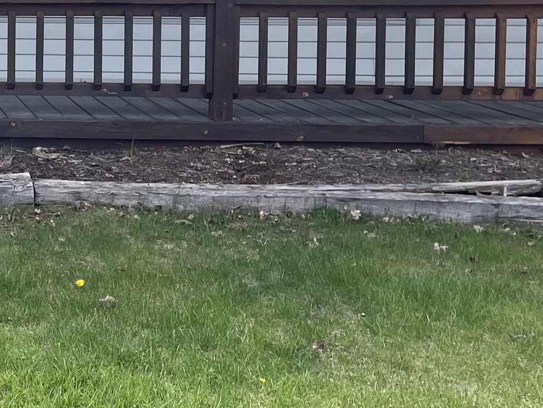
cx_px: -174
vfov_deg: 18.4
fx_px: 1224
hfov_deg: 22.3
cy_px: 5
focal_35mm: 78
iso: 32
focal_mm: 4.2
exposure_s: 1/1916
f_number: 1.6
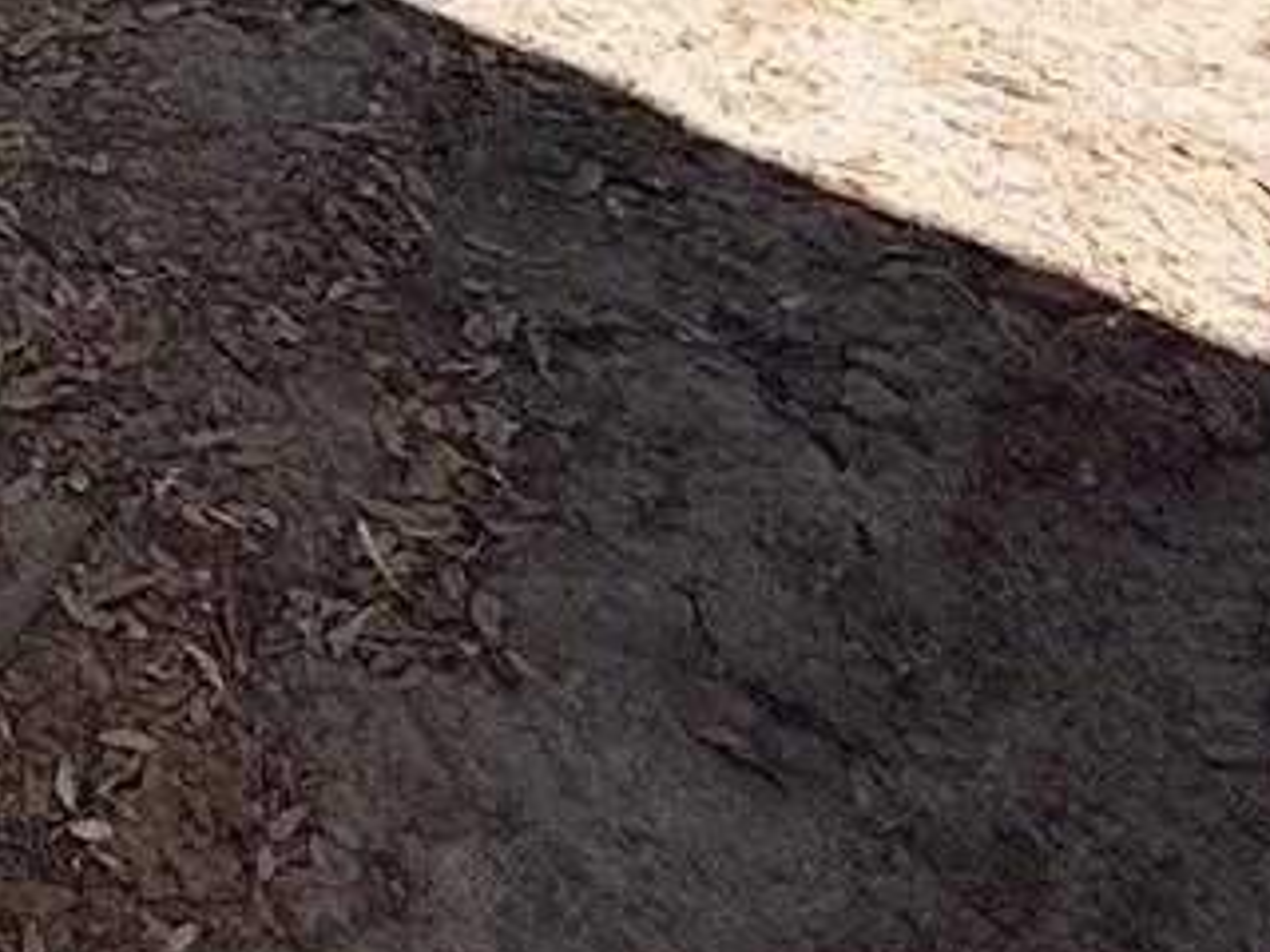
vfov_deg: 16.0
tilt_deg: -9.2
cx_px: -774
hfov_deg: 21.7
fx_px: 2568
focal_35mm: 70
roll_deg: -0.4
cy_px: -992
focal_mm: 2.22
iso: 50
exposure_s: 1/3460
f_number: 2.2
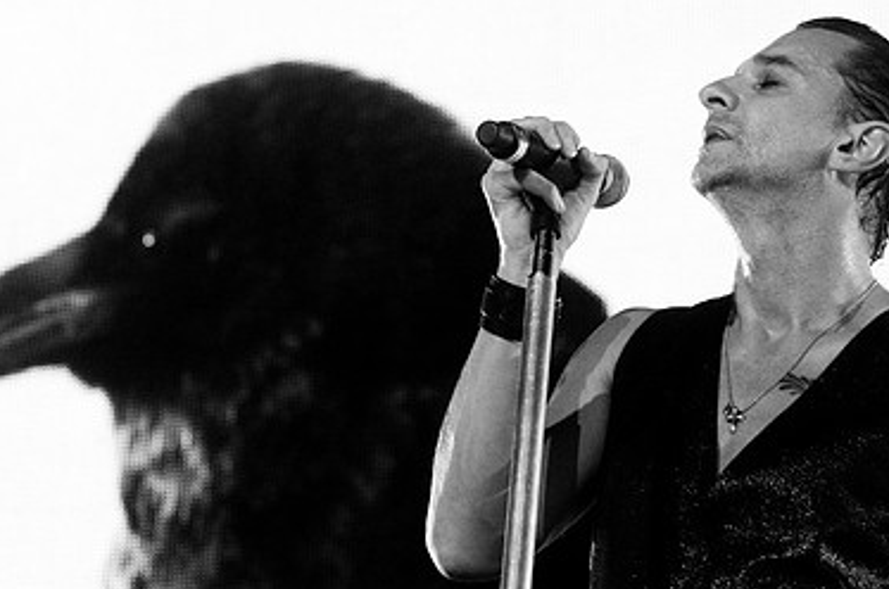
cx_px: 459
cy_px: 258
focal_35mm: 135
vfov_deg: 10.1
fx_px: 3328
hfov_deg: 15.2
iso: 800
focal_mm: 58
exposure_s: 1/250
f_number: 4
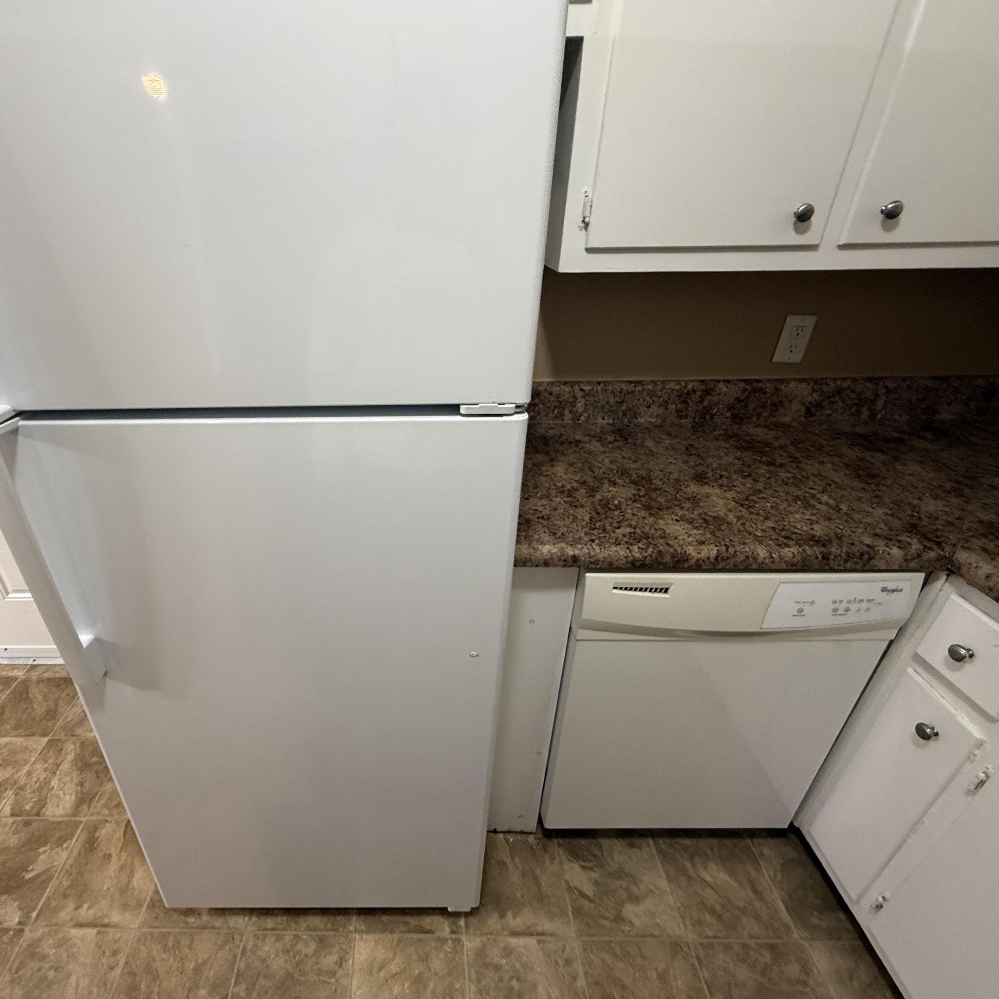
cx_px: 408
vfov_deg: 84.0
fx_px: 555
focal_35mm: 17
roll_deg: +1.1
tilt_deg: -27.2
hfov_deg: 83.1
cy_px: 499
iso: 200
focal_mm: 2.22
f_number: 2.2
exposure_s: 1/60
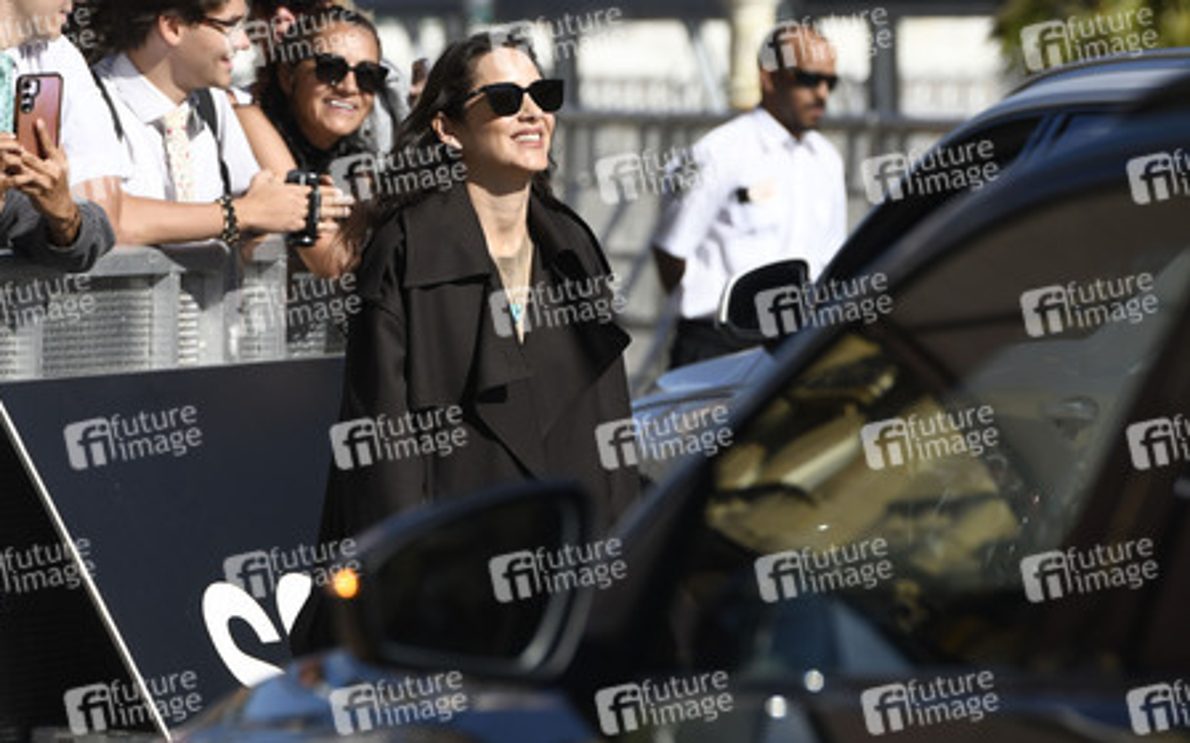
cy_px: 372
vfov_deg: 6.4
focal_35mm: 205
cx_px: 594
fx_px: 6648
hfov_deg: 10.2
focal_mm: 200
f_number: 6.3
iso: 160
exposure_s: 1/1000
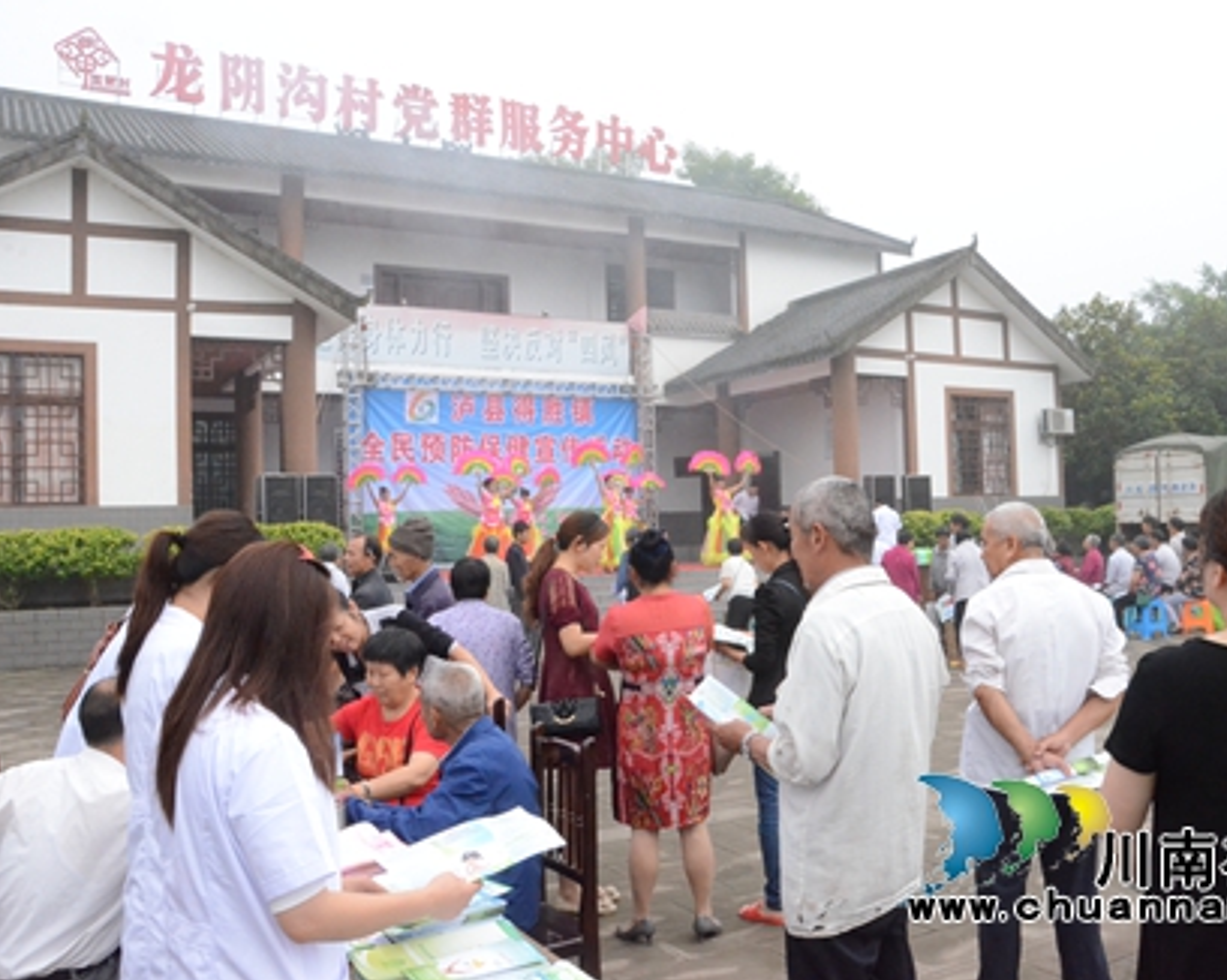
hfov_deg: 57.0
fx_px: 1125
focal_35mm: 31
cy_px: 485
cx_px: 692
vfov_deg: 47.1
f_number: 16
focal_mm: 18
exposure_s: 1/800
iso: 5000
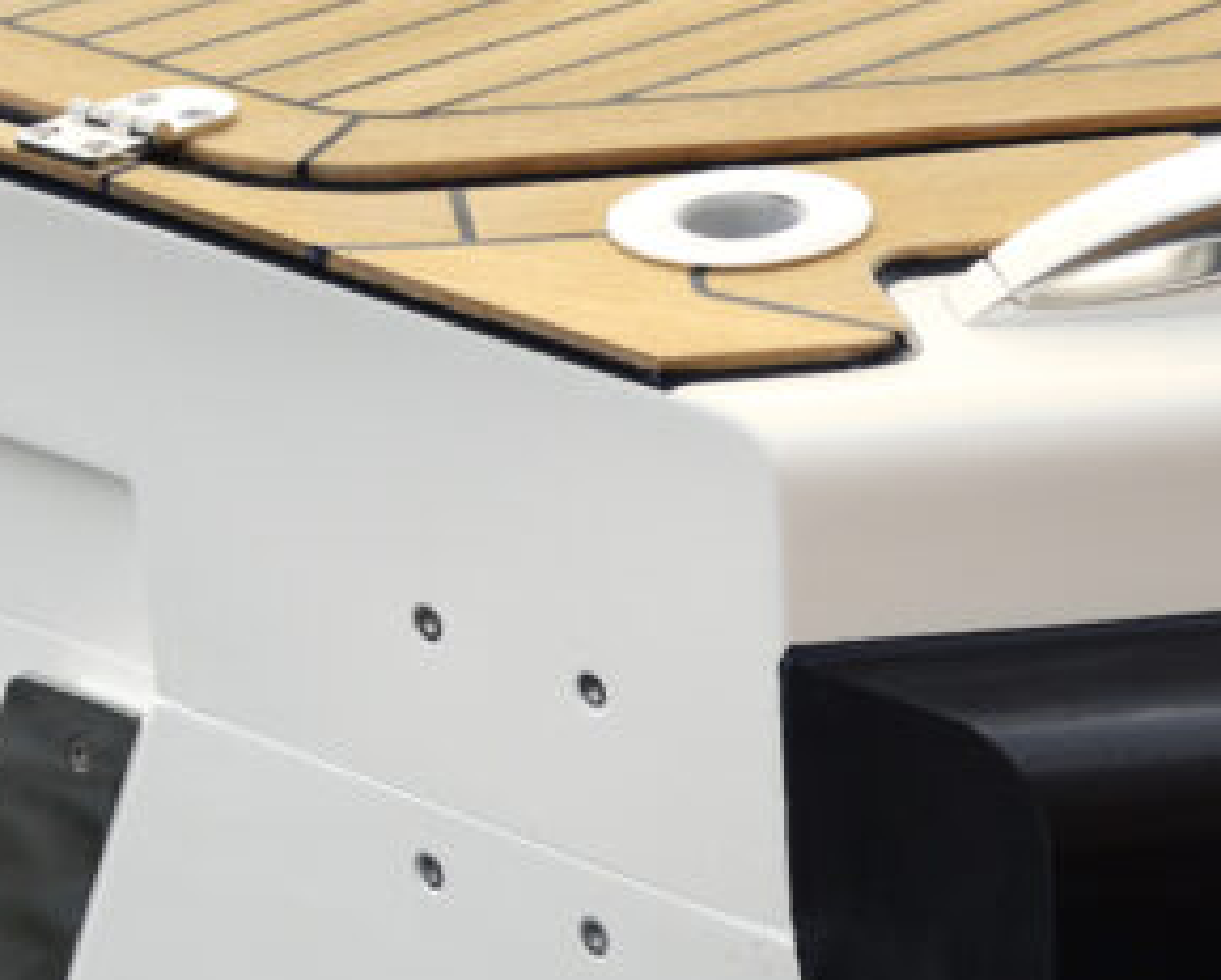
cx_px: 589
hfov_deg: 12.0
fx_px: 5788
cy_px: 660
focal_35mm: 160
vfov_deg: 9.7
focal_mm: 48
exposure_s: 1/200
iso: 200
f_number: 6.3
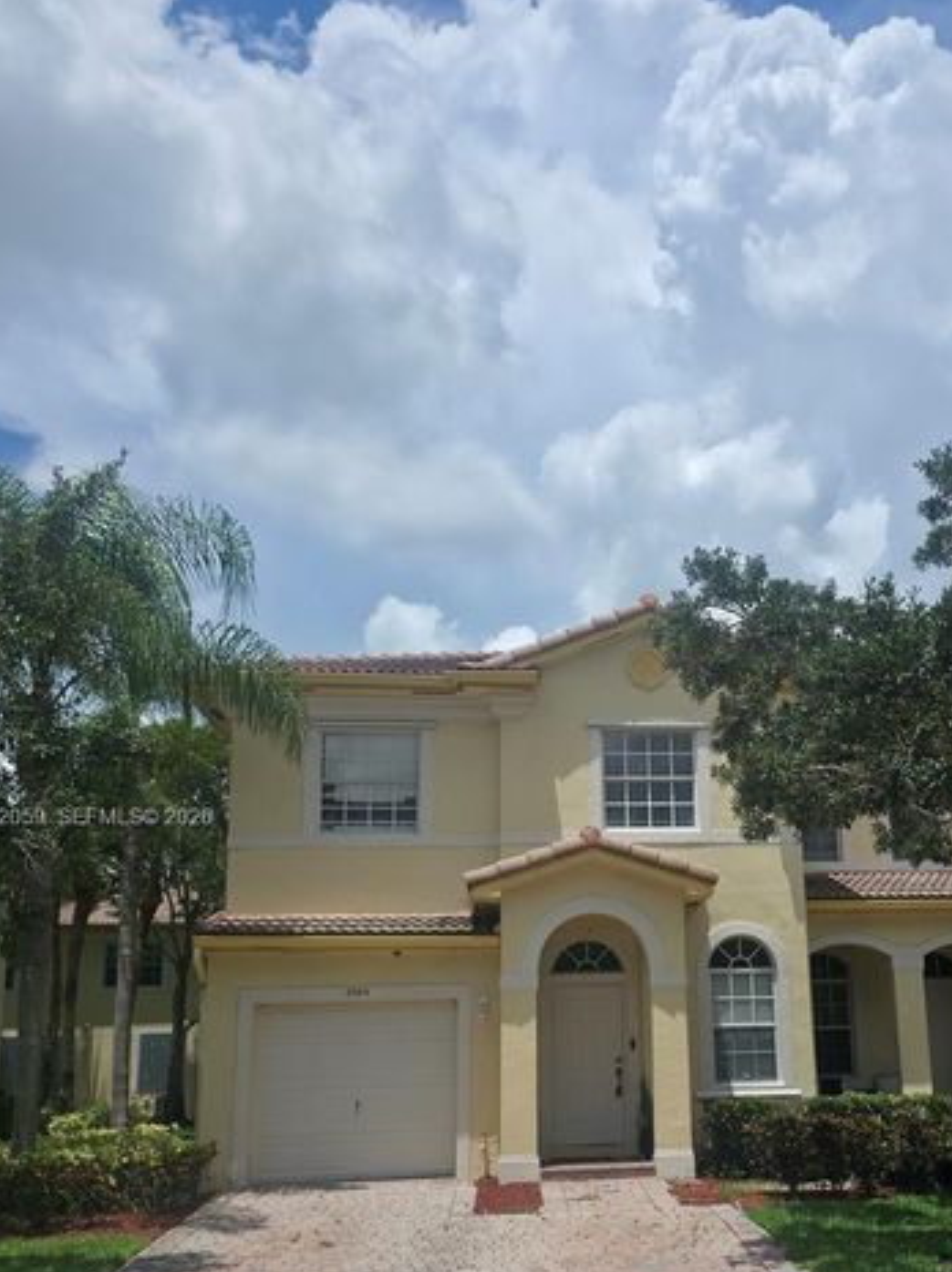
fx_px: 1212
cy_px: 819
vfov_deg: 54.6
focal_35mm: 33
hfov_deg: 42.4
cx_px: 616
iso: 20
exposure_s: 1/3818
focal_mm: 6.25
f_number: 1.7
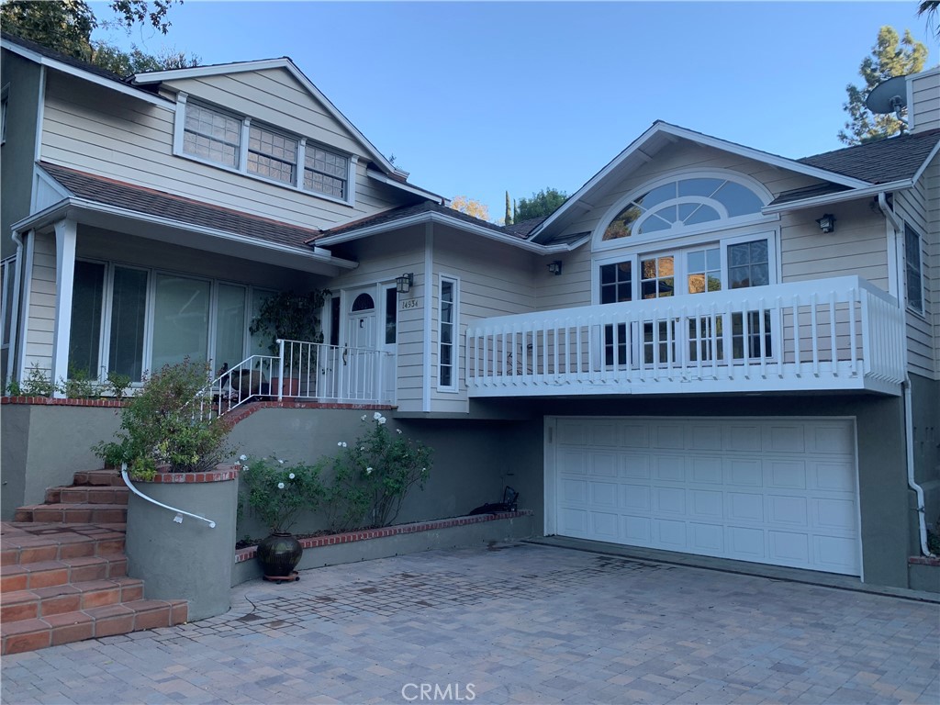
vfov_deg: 53.1
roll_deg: -1.4
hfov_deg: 67.3
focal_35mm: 26
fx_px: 706
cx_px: 470
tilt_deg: +5.0
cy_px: 352
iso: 25
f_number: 1.8
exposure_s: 1/231
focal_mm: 4.25
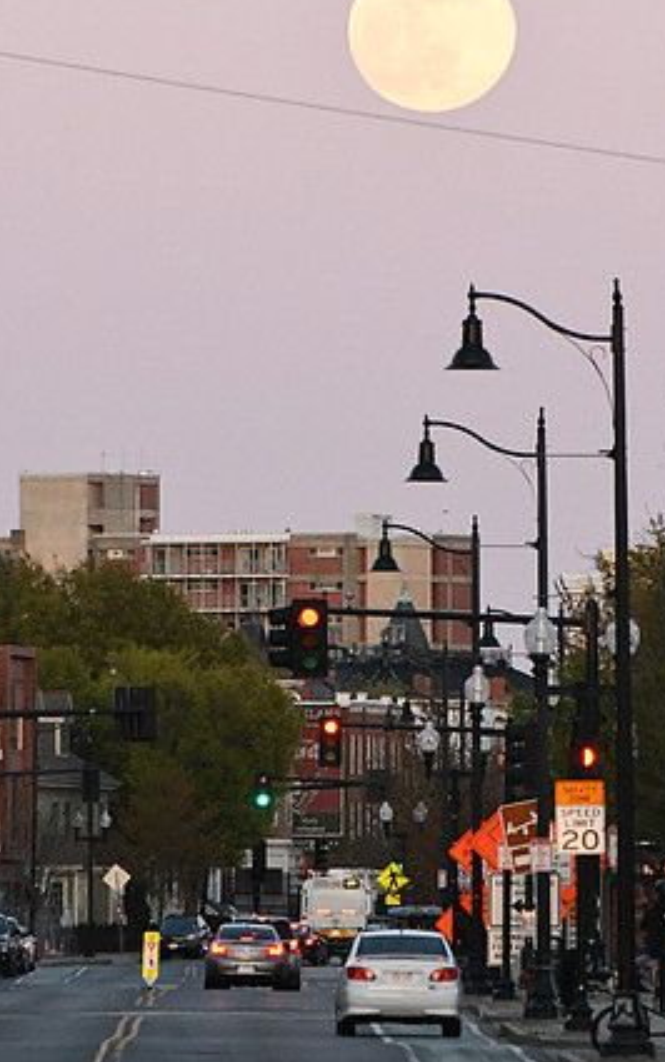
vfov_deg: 3.7
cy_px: 575
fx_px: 16309
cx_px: 384
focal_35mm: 563
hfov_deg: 2.3
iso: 10000
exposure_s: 1/1250
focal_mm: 270
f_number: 8
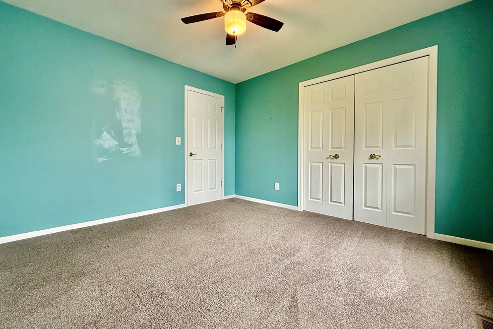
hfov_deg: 100.4
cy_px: 158
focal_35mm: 15
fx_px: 205
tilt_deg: -0.6
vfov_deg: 77.3
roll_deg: -0.1
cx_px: 246
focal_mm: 2.22
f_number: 2.2
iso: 320
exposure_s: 1/99
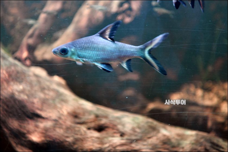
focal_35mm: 56
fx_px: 355
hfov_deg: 35.6
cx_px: 114
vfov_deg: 24.2
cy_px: 76
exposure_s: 1/40
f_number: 3.2
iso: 3200
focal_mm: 56
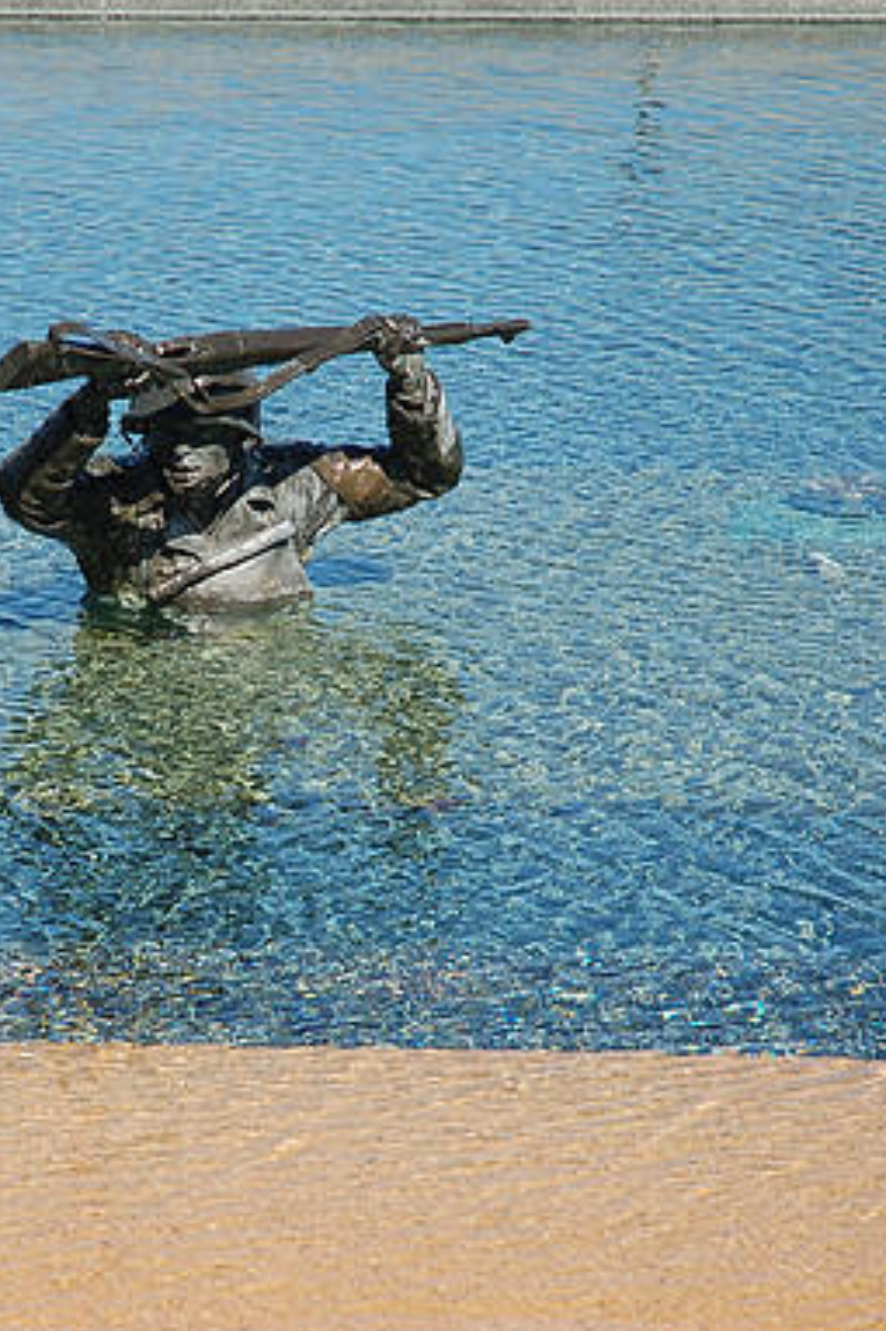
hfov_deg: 8.6
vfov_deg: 12.9
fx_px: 5875
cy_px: 664
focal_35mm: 159
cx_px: 278
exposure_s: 1/640
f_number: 5
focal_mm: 70
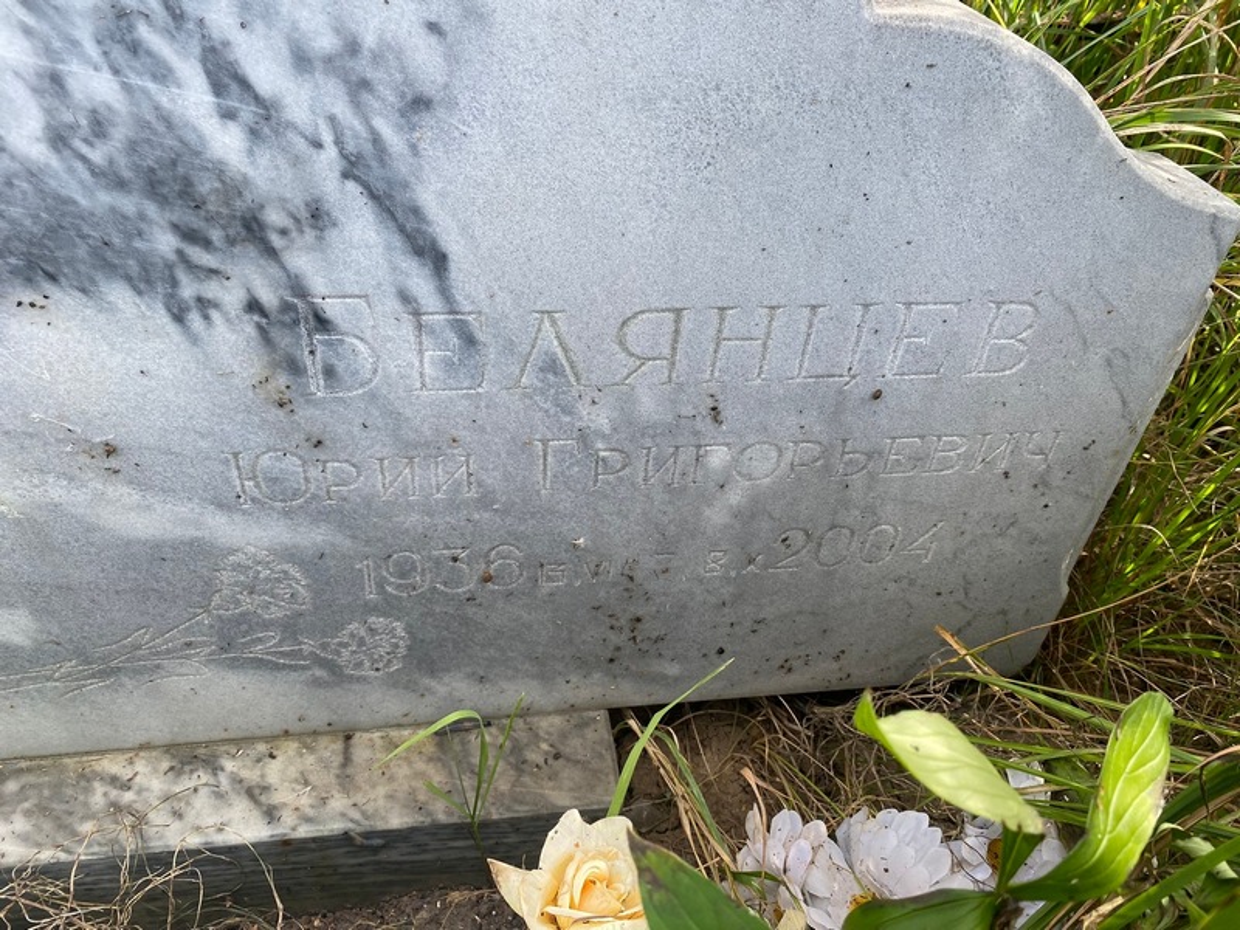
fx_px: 931
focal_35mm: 26
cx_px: 620
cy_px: 465
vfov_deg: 53.1
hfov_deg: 67.3
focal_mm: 4.25
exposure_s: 1/387
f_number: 1.8
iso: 32
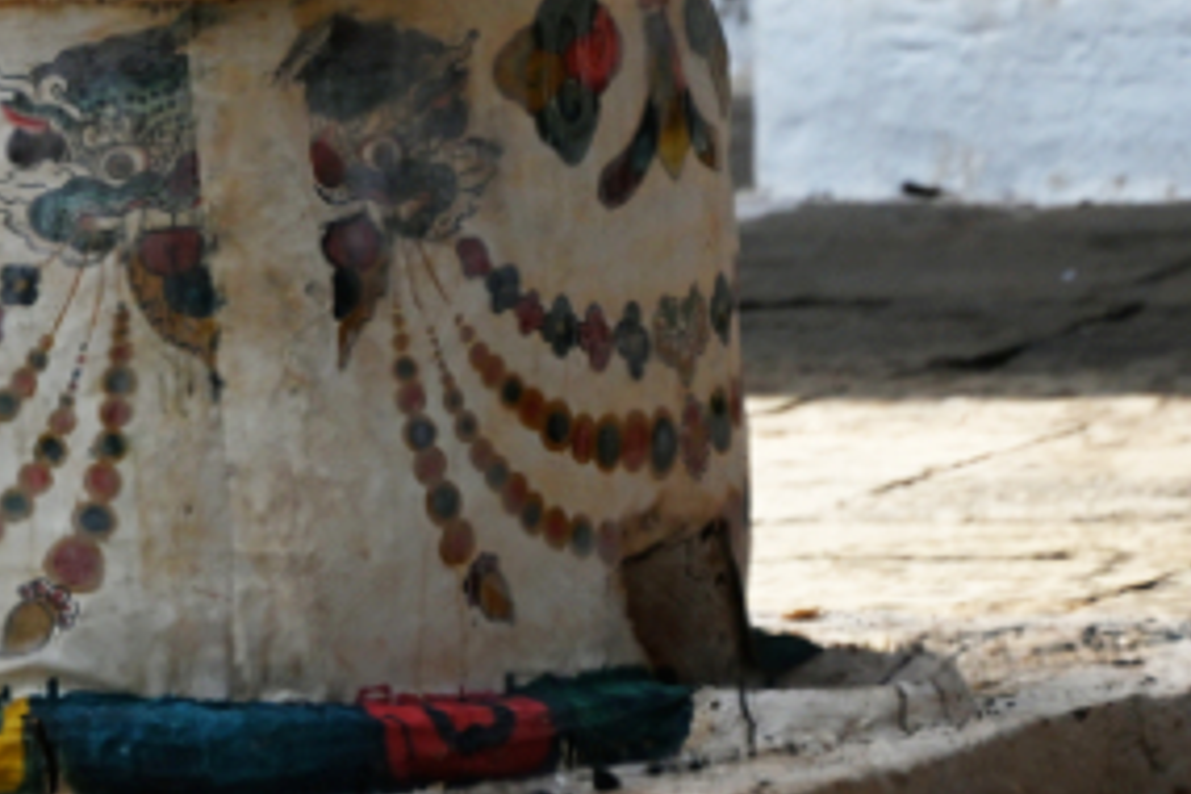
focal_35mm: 631
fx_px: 20874
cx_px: -205
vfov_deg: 2.2
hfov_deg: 3.3
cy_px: -376
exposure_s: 1/1250
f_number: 5.6
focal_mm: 180
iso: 320
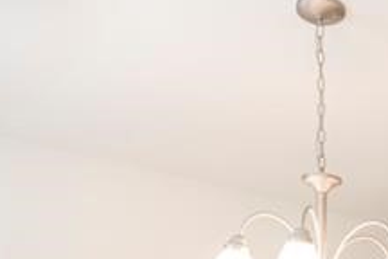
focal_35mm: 76
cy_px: 485
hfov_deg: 24.1
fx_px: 819
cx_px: 471
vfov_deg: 15.2
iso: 100
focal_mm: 16
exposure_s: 1/8
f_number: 7.1
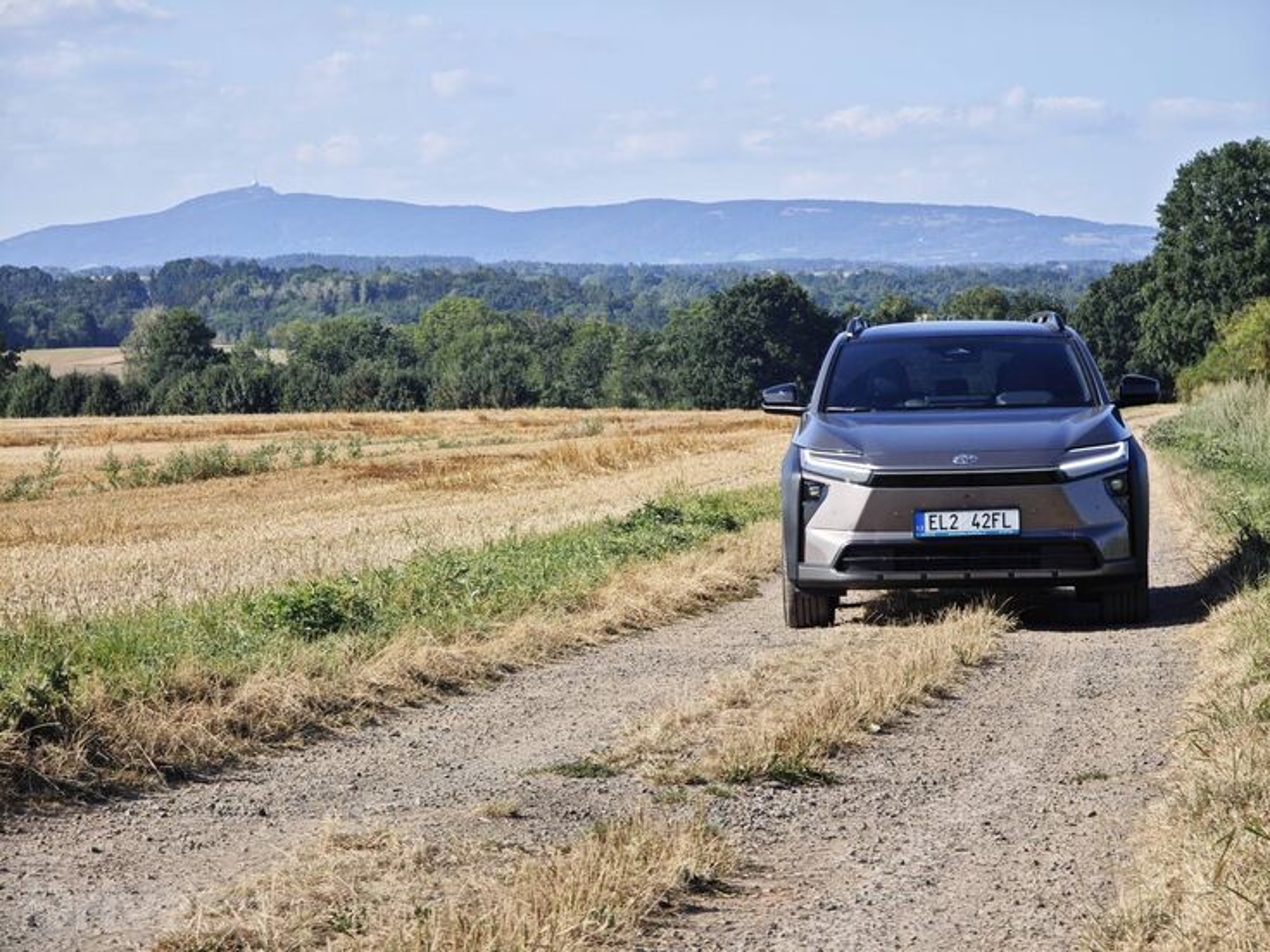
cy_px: 476
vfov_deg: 12.3
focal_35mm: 120
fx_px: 4403
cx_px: 635
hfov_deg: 16.4
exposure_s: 1/926
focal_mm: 19.4
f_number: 2.5
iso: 50
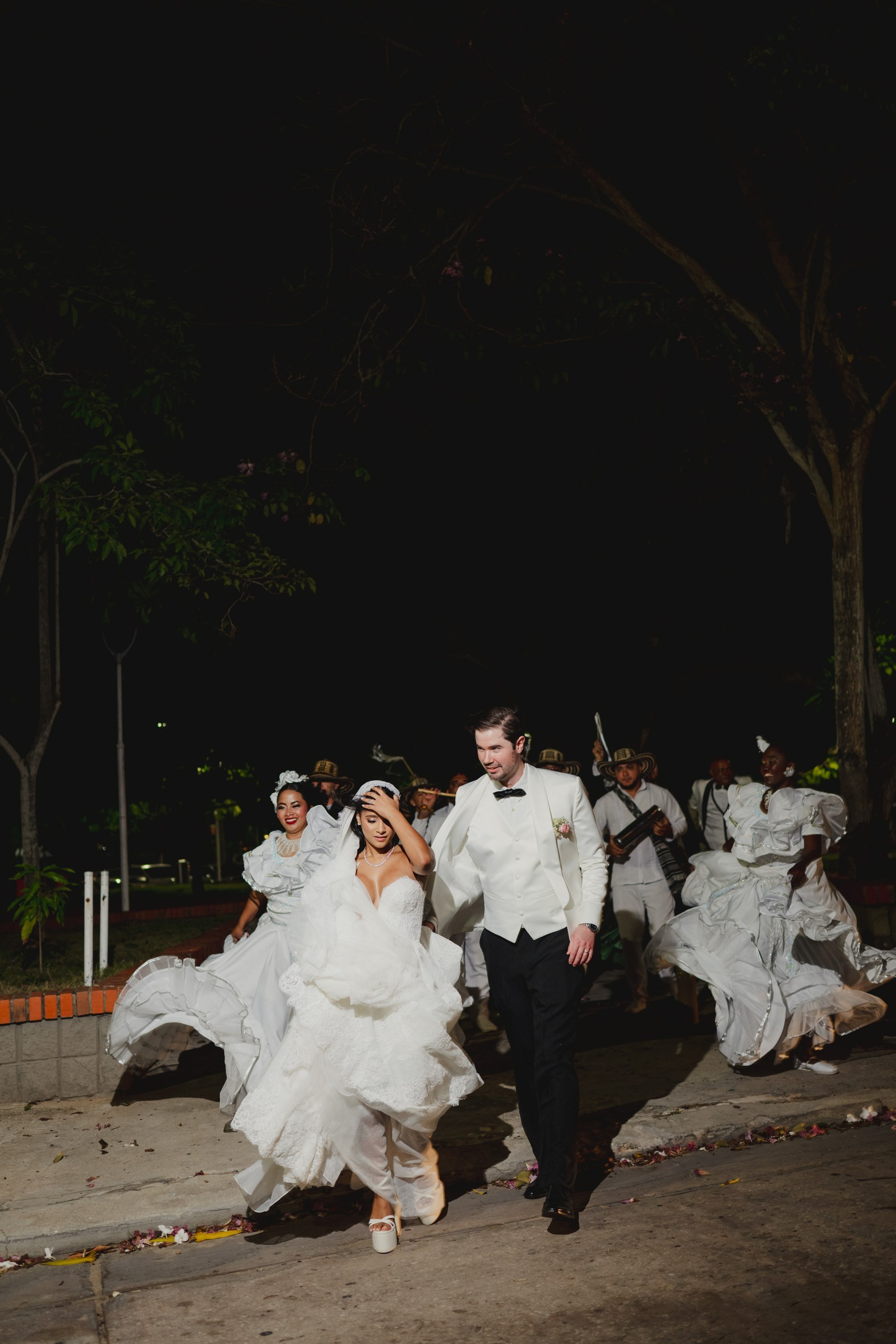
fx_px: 1306
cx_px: 448
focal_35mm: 35
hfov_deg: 37.9
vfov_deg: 54.4
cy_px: 672
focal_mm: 35
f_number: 2.2
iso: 800
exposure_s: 1/100
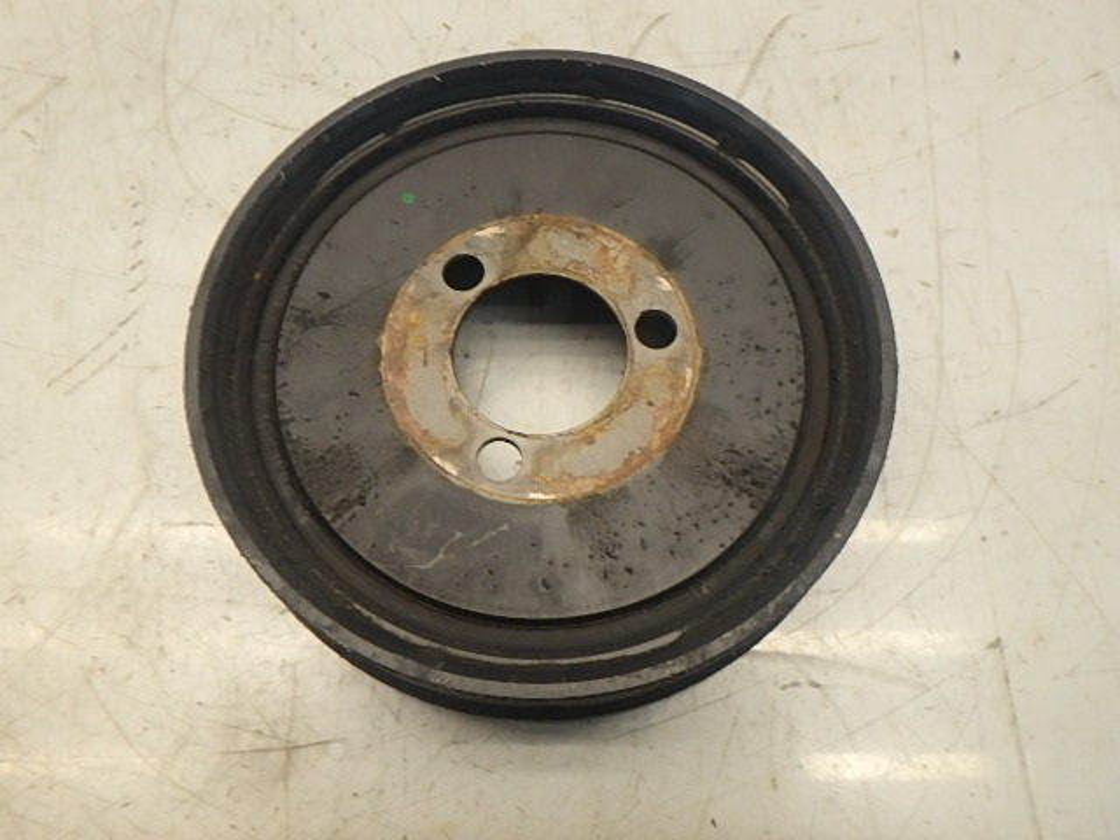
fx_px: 938
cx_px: 560
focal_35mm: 29
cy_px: 420
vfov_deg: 48.2
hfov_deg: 61.7
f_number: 4.6
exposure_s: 1/40
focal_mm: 5.2
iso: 320
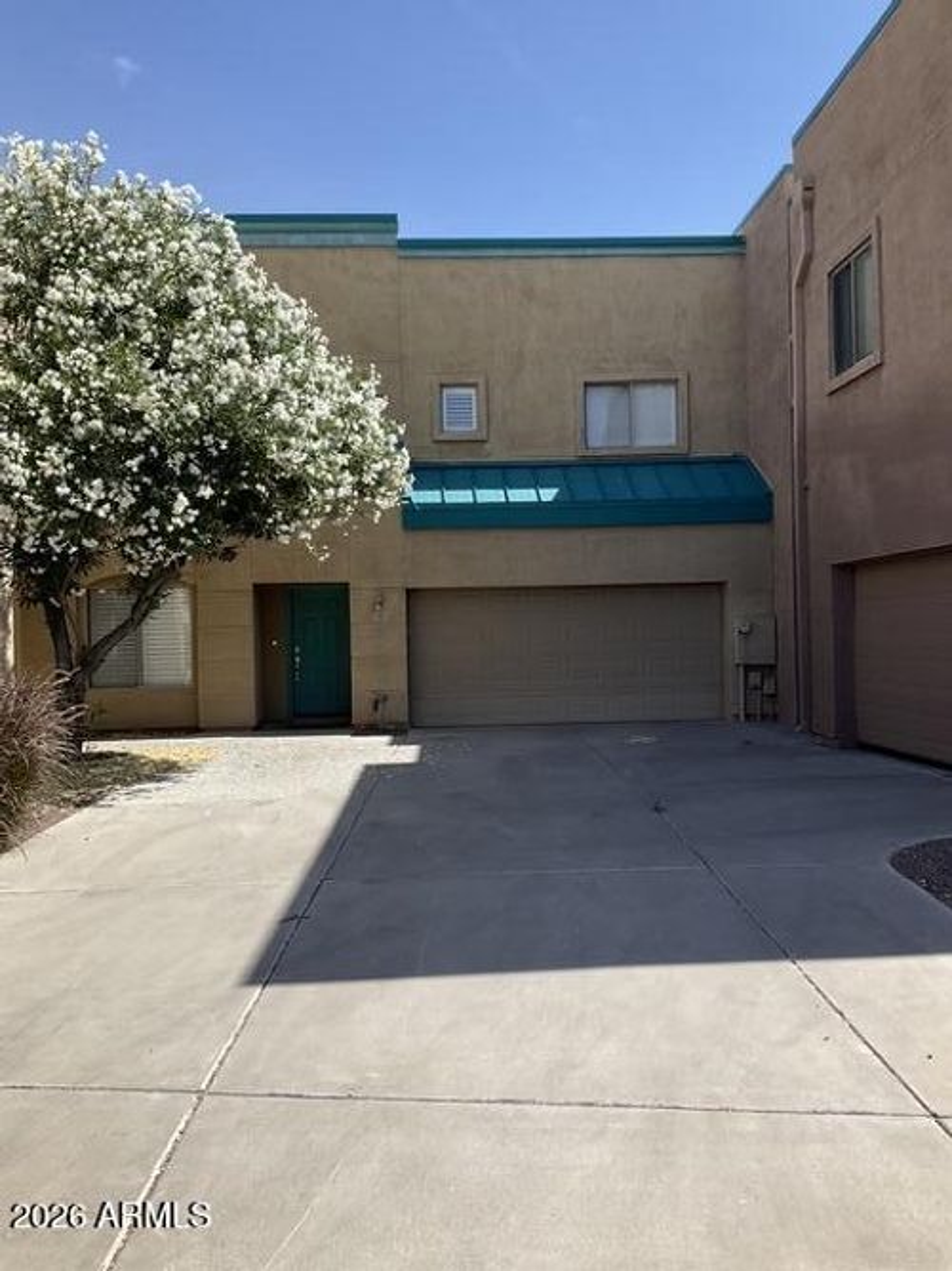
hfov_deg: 48.2
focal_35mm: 29
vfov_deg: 61.7
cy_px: 636
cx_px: 476
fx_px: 1064
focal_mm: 3
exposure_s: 1/1730
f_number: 1.8
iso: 16
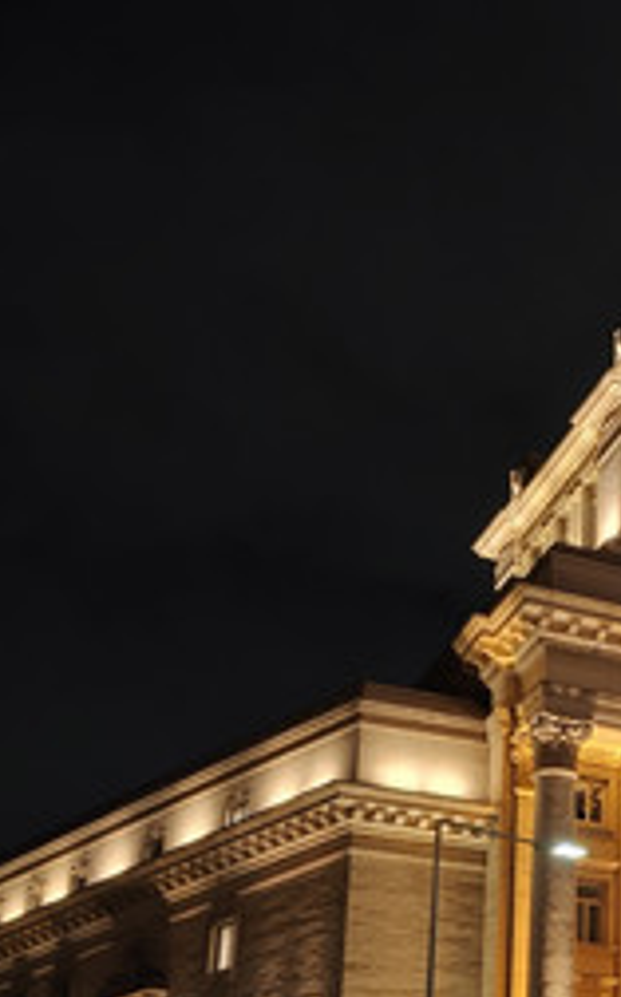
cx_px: 819
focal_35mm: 62
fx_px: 1683
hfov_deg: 19.2
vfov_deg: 32.0
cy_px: 811
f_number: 1.5
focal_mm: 6.75
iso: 1600
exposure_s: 1/50
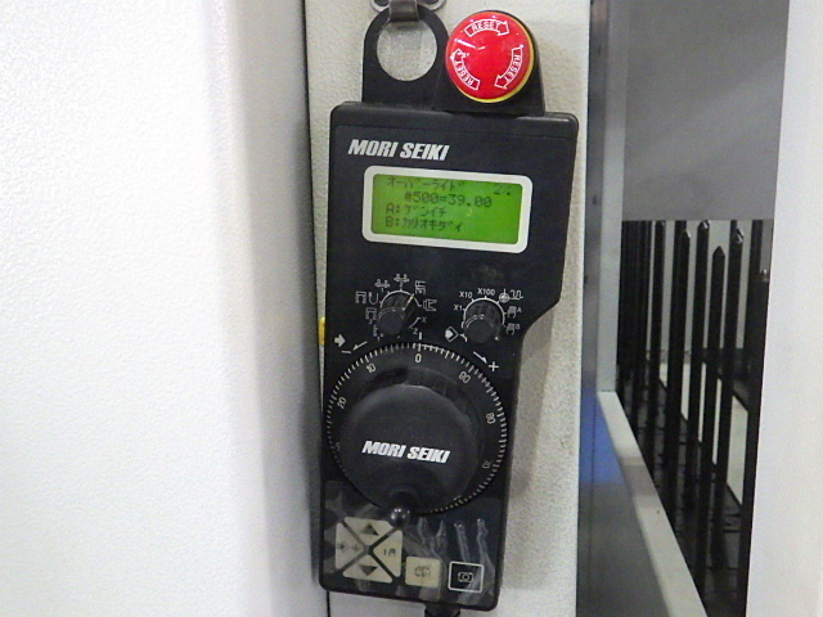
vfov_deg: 41.8
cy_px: 308
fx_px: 808
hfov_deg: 54.0
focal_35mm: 34
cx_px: 412
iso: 1250
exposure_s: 1/50
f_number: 3.8
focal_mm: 6.1
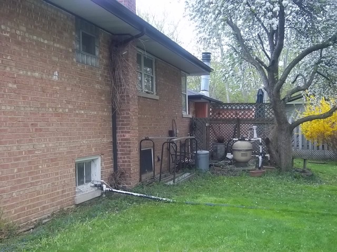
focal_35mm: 47
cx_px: 168
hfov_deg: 40.4
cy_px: 126
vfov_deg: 30.9
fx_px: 458
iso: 160
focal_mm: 8.3
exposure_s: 1/80
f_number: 4.58
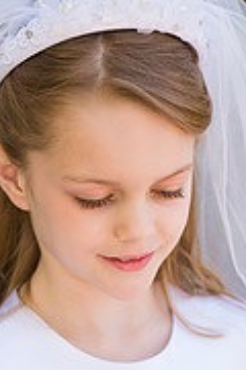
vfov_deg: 8.4
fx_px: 2511
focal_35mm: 245
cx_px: 106
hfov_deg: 5.6
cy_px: 317
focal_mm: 98
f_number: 3.2
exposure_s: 1/500
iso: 200
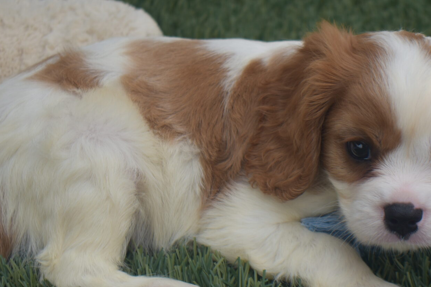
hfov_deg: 19.4
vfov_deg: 13.0
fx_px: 1257
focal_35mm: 105
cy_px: 168
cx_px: 303
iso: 100
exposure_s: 1/500
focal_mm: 34
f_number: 4.5
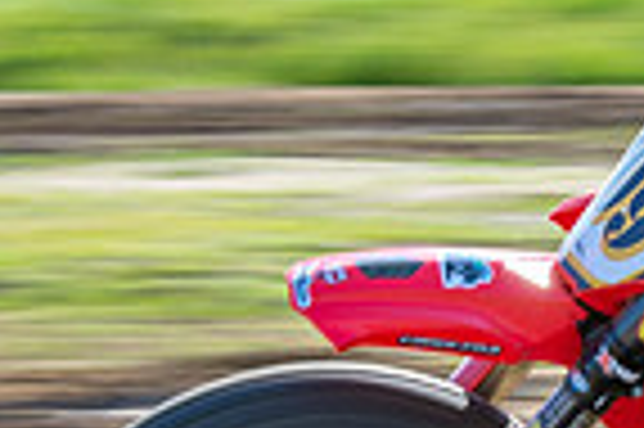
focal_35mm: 488
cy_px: 262
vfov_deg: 2.8
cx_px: 678
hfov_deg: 4.2
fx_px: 8720
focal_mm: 70
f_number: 8
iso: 200
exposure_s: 1/125
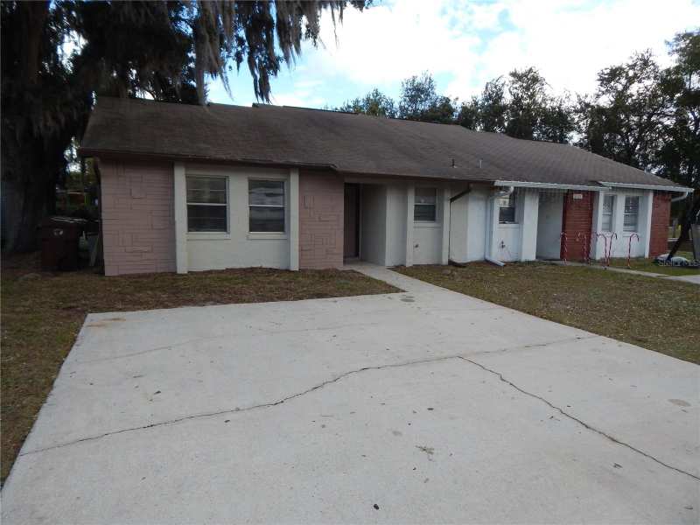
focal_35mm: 22
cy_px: 262
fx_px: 445
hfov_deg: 76.4
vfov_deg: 61.1
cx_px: 350
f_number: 3
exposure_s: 1/800
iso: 125
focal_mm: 4
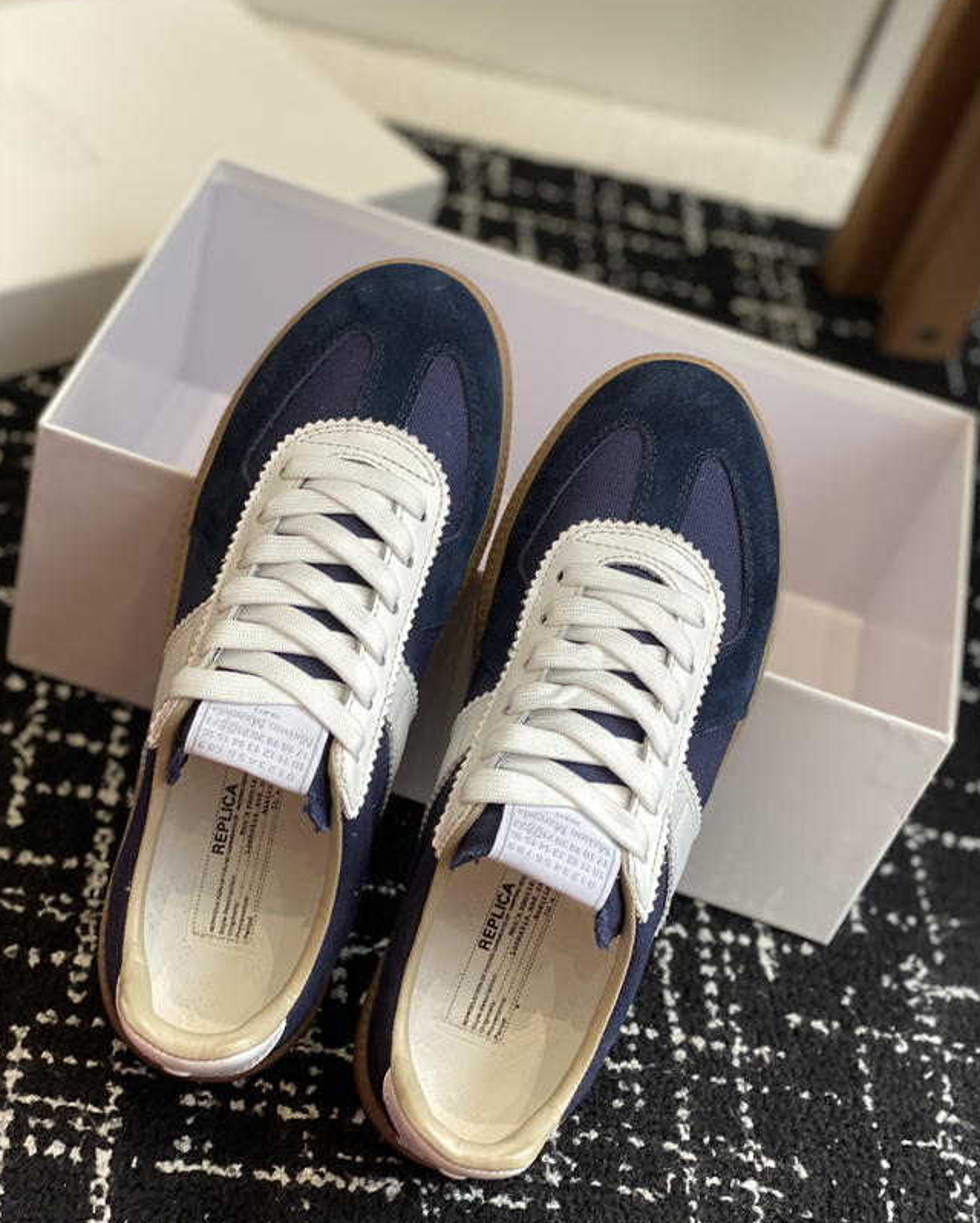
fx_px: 1993
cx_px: 490
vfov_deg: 34.1
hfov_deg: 27.6
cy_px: 618
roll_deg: -22.9
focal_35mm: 55
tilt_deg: -39.2
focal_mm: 6
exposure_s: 1/122
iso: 32
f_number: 2
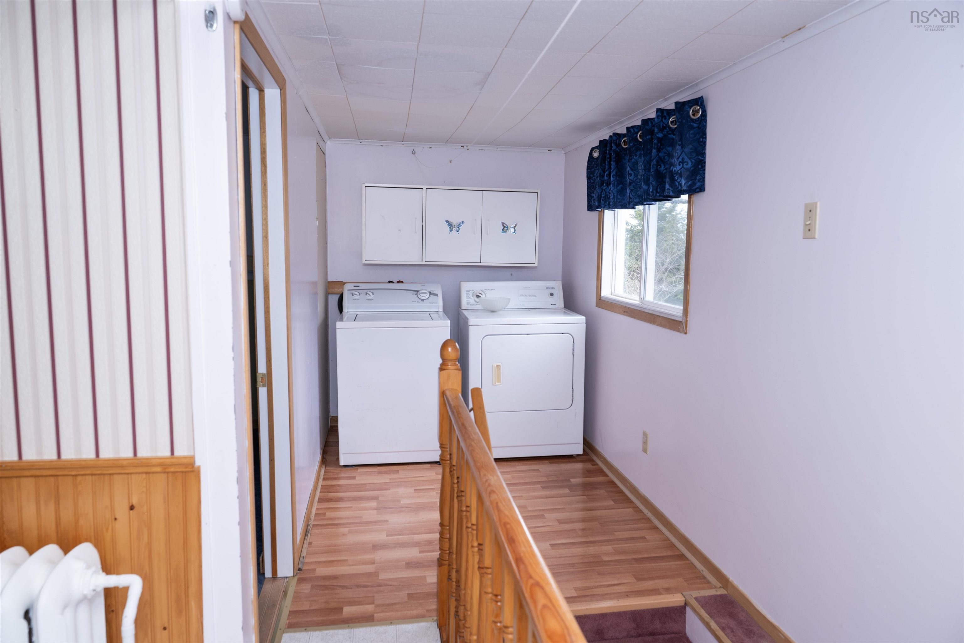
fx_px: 643
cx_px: 482
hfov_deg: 73.7
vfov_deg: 53.1
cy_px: 322
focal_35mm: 24
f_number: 5.6
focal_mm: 24
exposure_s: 1/200
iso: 400
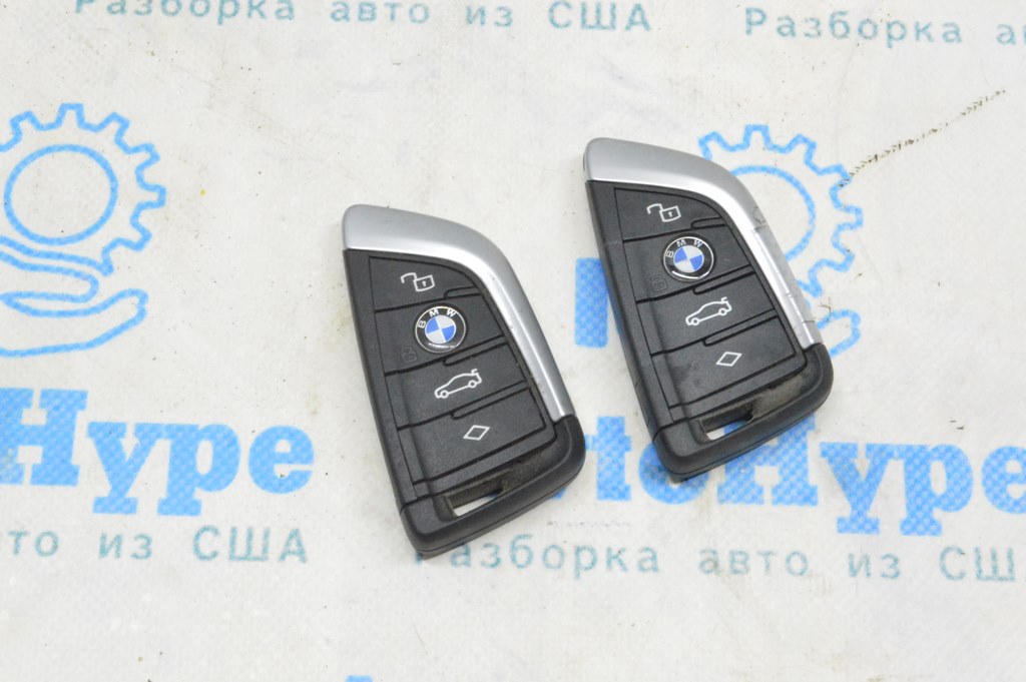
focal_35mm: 69
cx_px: 513
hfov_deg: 29.3
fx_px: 1965
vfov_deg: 19.7
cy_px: 341
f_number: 20
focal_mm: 46
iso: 6400
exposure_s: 1/13
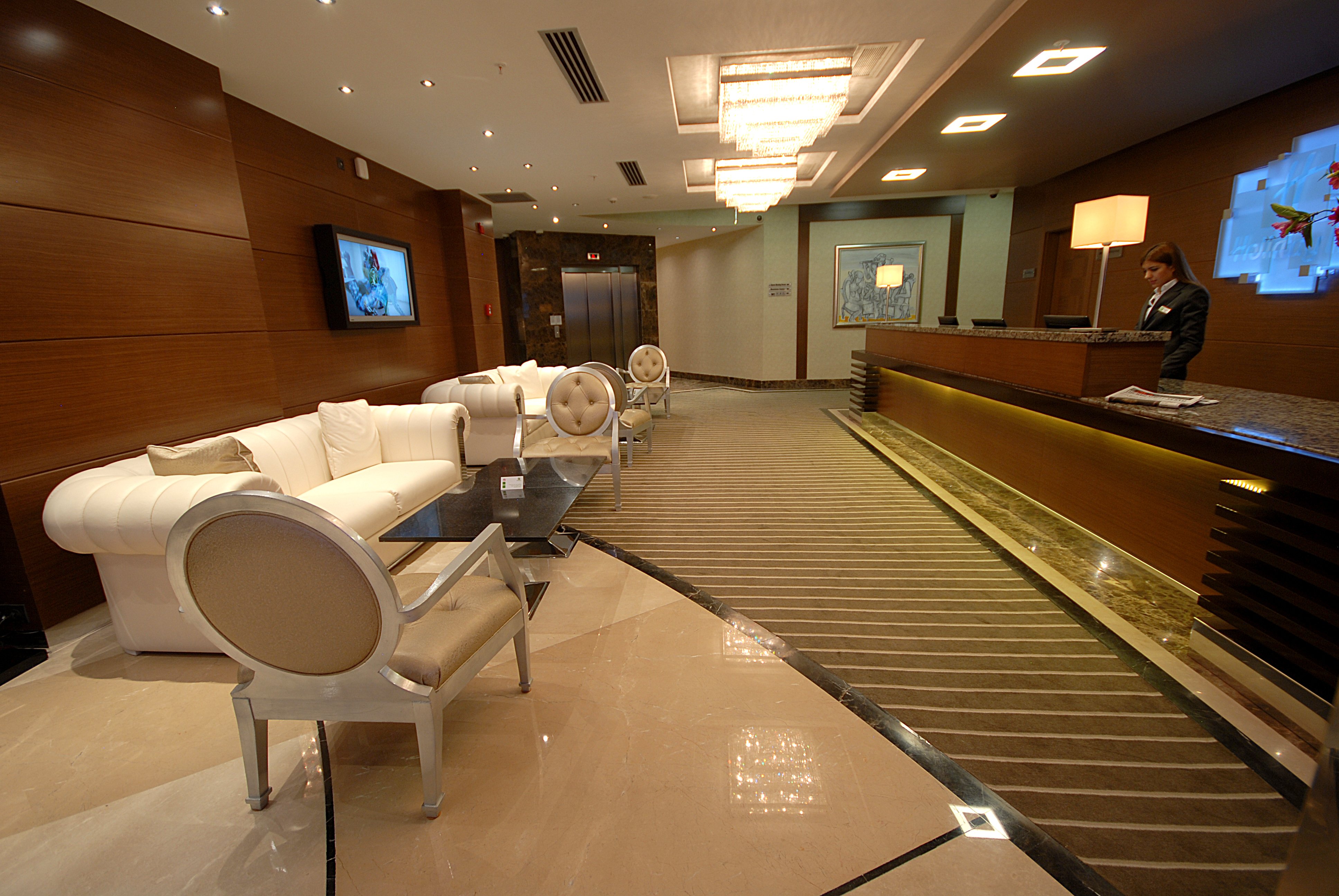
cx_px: 670
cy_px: 448
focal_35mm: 15
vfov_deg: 77.5
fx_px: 559
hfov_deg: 100.3
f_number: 4
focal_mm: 10
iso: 100
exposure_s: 1/5
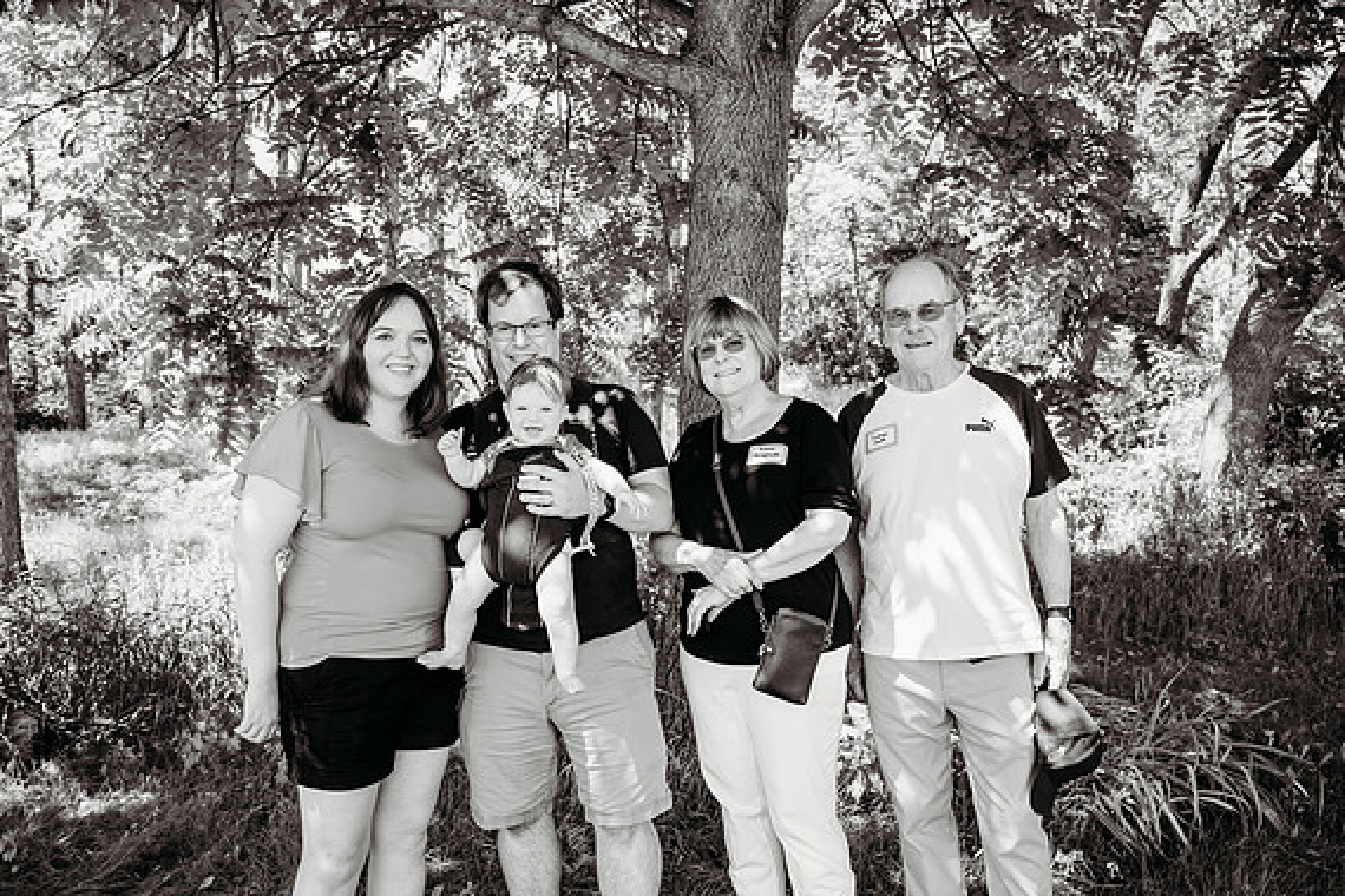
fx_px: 1121
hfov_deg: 61.9
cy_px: 446
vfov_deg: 43.6
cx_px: 677
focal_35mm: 30
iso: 200
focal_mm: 29.5
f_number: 4.5
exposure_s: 1/200
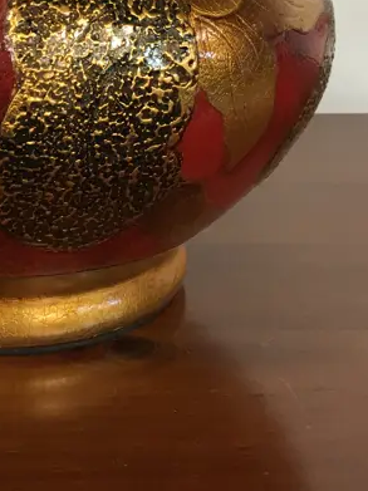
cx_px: 8
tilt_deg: -7.5
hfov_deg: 18.9
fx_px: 1078
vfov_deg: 24.2
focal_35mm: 76
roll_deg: +0.7
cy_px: -29
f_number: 2.2
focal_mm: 4.15
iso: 50
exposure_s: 1/17
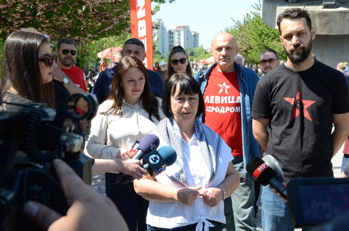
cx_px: 174
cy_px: 116
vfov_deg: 21.5
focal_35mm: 63
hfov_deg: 32.0
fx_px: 610
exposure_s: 1/250
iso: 640
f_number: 13
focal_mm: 42
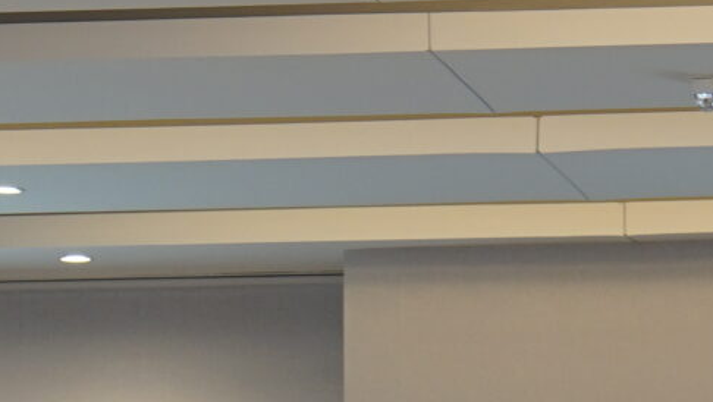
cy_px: 1208
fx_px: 7302
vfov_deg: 3.1
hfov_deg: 5.6
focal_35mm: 386
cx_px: 489
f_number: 2.8
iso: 400
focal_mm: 70
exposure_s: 1/20
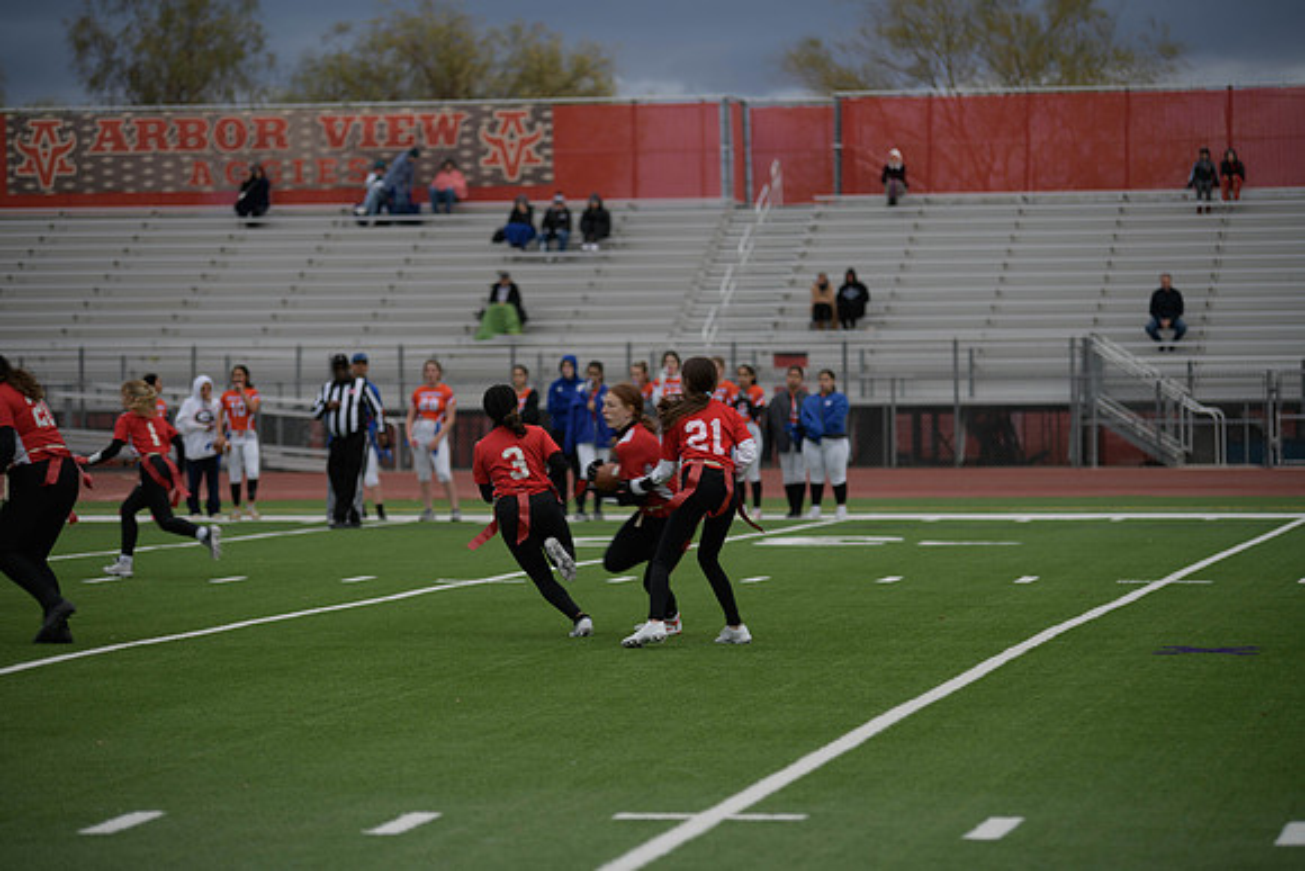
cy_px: 436
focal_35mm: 130
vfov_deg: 10.6
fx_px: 4713
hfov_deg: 15.8
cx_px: 652
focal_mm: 130
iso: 80
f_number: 2.8
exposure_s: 1/200
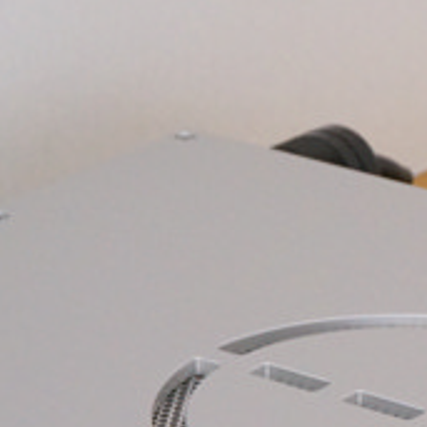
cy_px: 597
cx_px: 420
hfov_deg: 7.2
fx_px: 3363
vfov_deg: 7.2
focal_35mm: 241
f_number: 8
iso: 1600
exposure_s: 1/80
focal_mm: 36
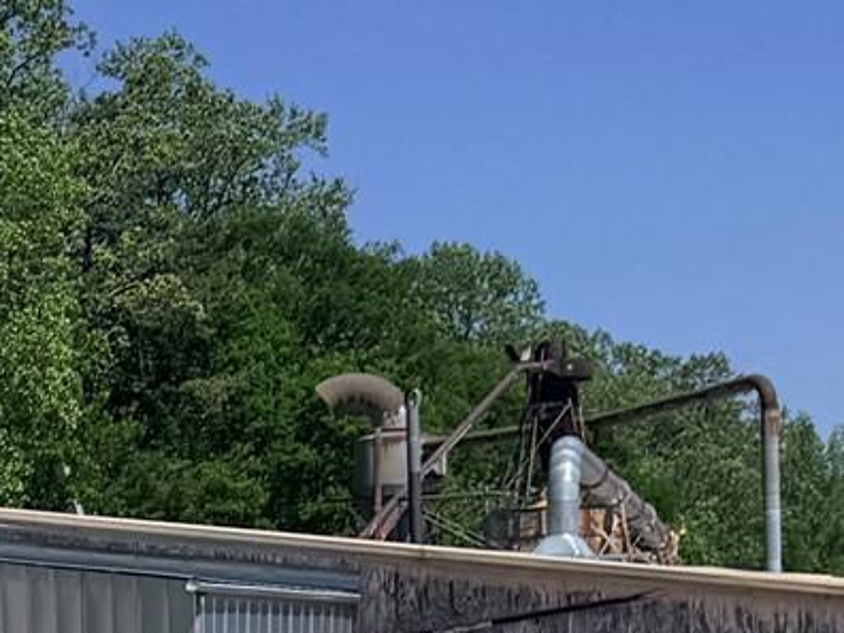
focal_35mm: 124
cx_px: -673
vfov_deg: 11.6
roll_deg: +1.8
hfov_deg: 14.1
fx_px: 3023
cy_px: 818
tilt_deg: +2.7
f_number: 1.78
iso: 80
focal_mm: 6.76
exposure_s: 1/10309
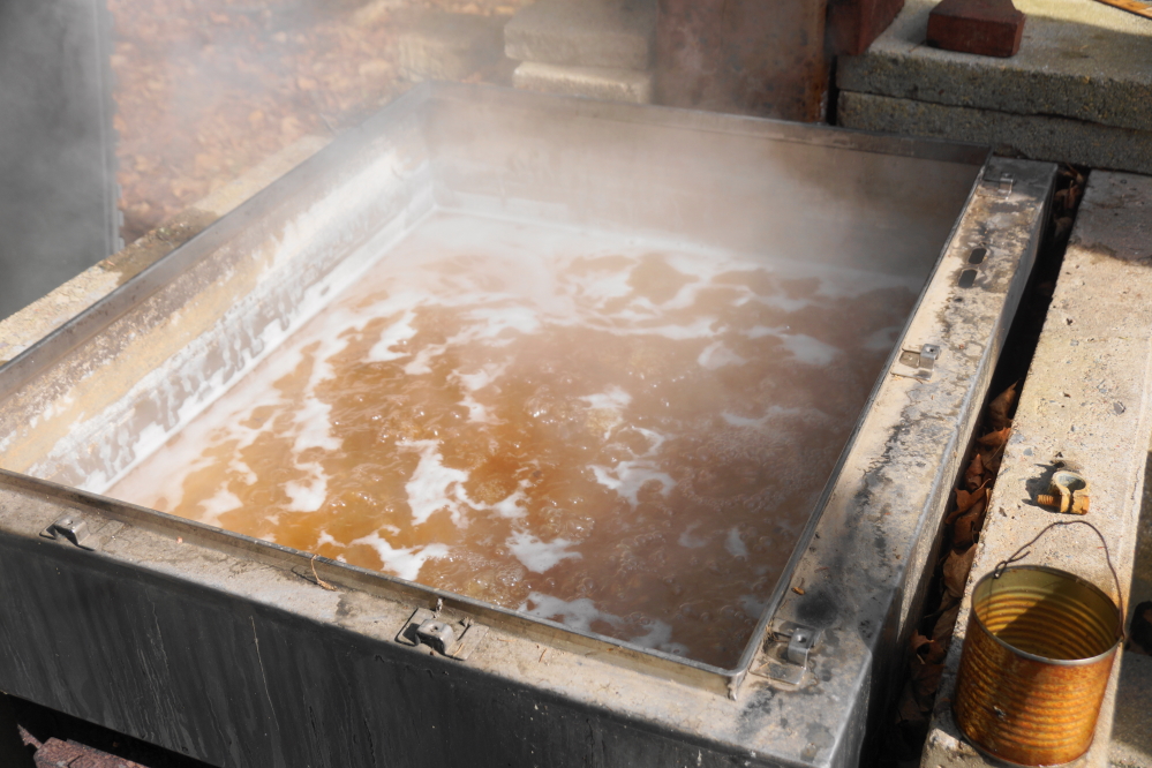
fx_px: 1344
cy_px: 384
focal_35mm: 42
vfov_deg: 31.9
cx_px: 576
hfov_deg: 46.4
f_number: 5.6
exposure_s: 1/125
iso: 100
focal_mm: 28
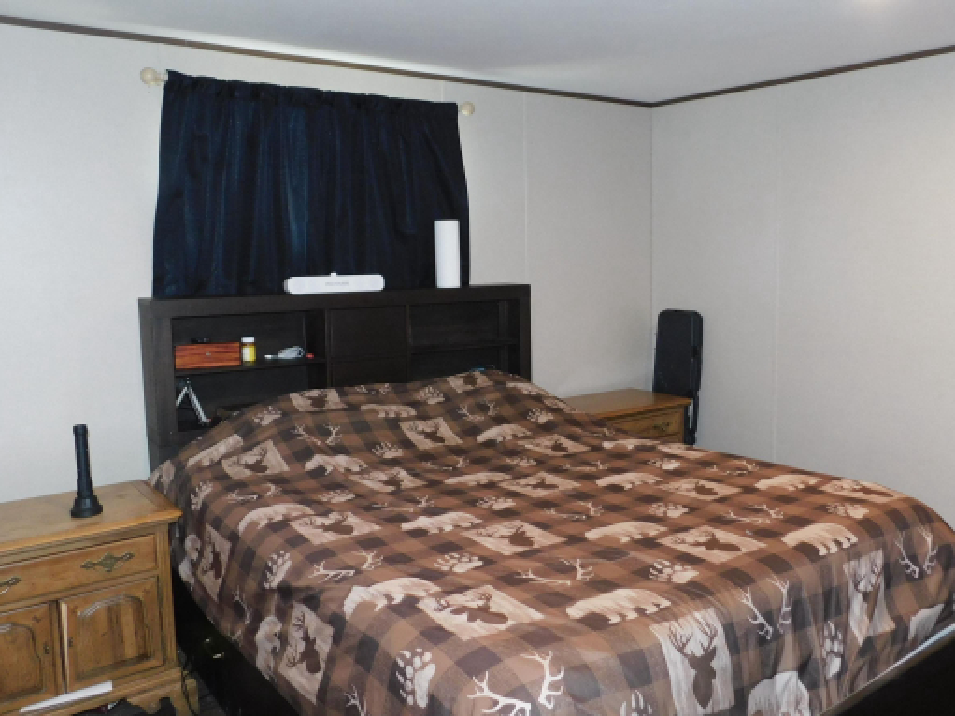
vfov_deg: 46.8
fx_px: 827
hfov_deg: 59.7
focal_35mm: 30
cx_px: 549
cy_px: 344
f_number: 3
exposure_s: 1/30
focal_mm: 4
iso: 200
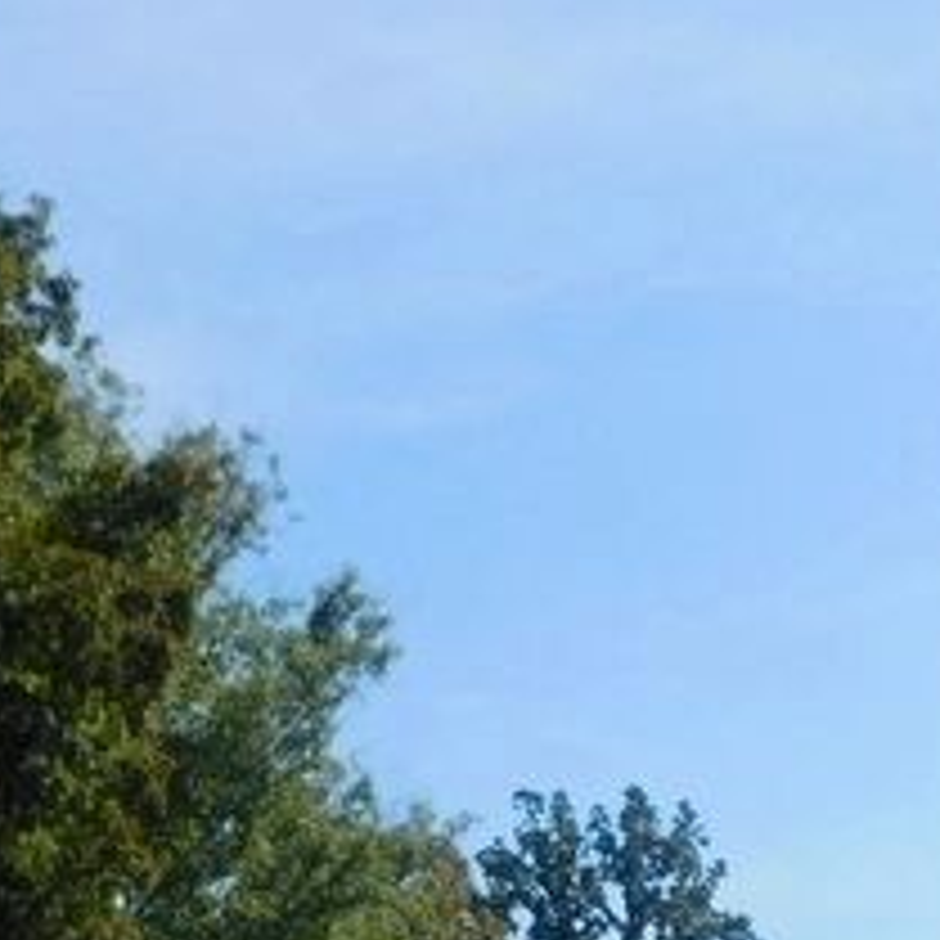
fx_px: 2396
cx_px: 720
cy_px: 1259
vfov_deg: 20.1
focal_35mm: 78
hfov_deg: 22.0
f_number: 6
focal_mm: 4
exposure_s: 1/400
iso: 125
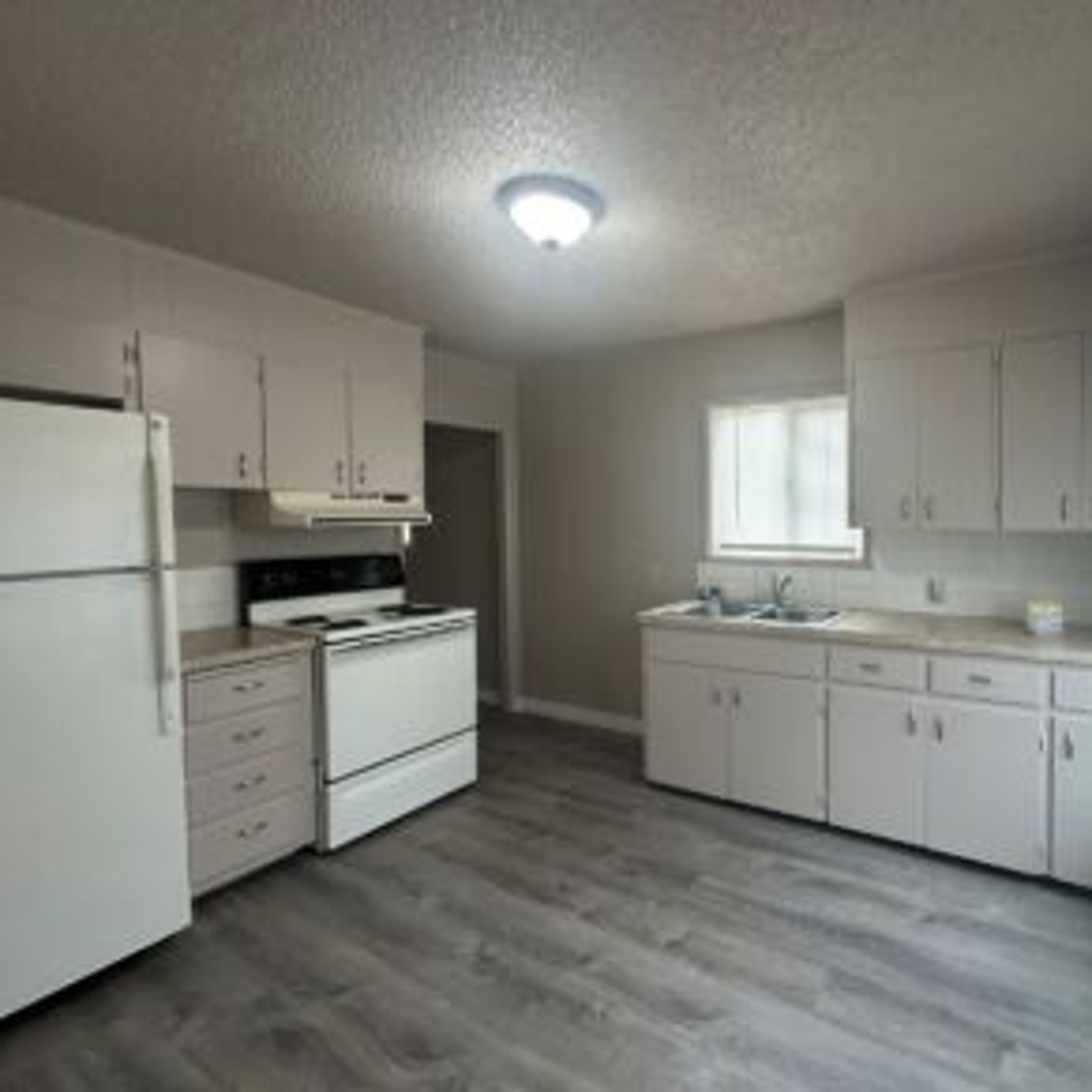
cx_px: 690
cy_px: 533
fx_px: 607
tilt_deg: -1.8
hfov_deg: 82.2
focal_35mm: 17
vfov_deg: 84.0
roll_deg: +0.2
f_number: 2.2
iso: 160
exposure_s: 1/60
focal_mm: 2.22
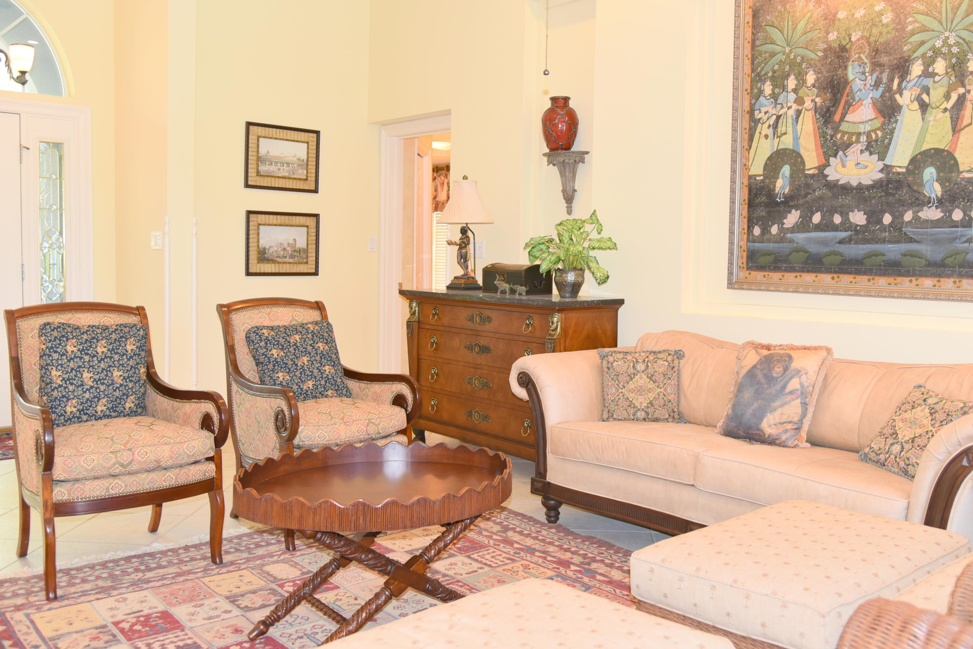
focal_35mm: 33
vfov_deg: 40.0
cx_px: 505
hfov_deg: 57.2
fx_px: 892
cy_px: 305
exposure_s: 1/60
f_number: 4
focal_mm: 31
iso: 800
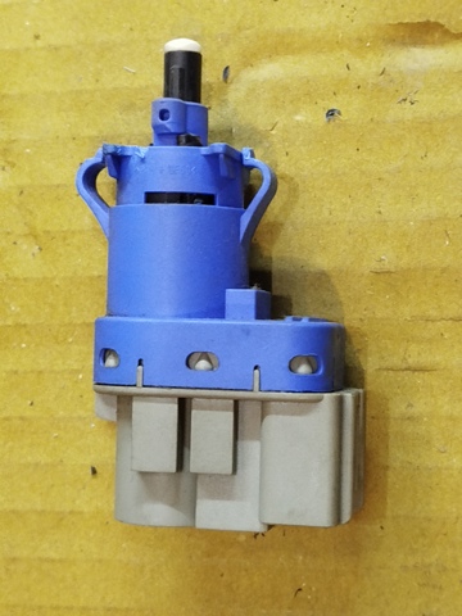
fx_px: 1281
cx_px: 231
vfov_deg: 27.0
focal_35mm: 72
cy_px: 308
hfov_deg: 20.4
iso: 640
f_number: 1.7
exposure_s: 1/33
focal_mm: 5.31
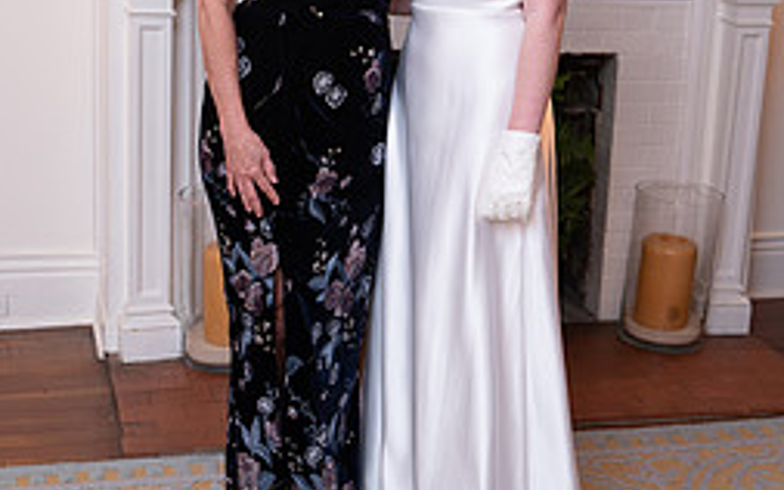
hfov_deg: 30.6
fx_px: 1431
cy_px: 158
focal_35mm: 67
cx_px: 434
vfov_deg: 19.3
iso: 800
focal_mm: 37
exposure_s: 1/80
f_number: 4.5
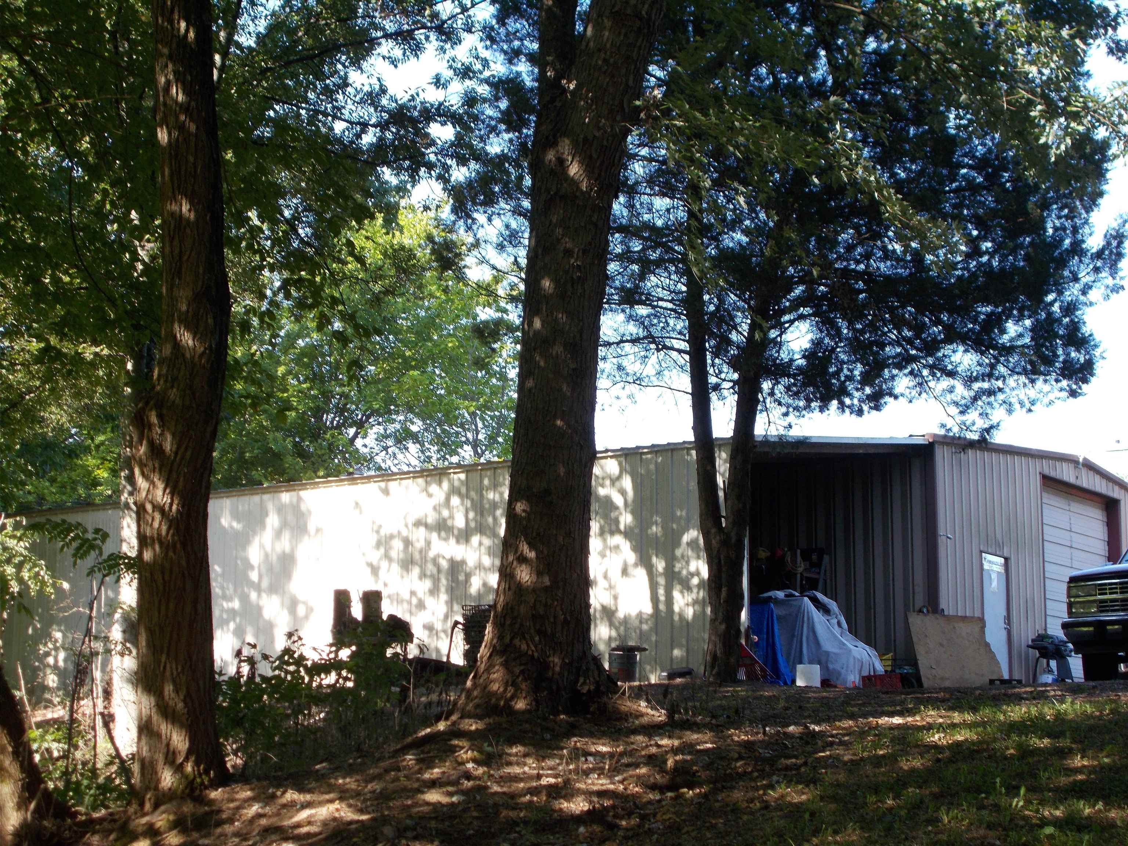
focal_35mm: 66
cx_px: 564
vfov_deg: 22.3
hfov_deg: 29.4
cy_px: 423
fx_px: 2151
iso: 80
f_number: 5.3
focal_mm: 11.8
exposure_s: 1/60
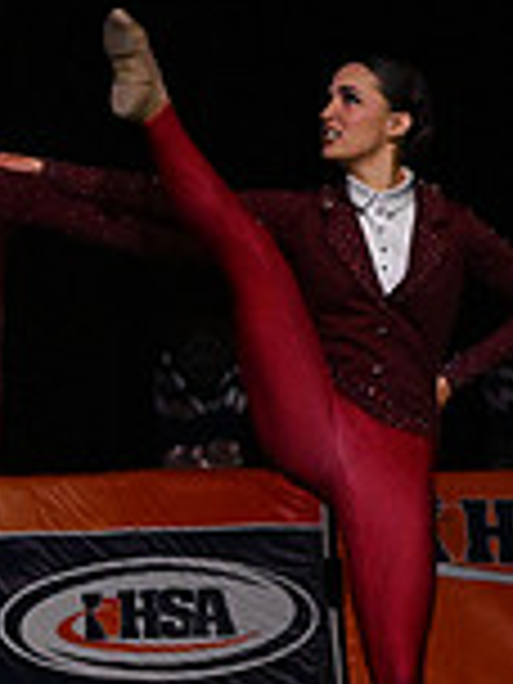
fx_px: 8240
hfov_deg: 3.5
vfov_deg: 4.8
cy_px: 310
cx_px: -788
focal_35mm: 417
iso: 6400
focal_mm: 76
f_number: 4
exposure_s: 1/1000
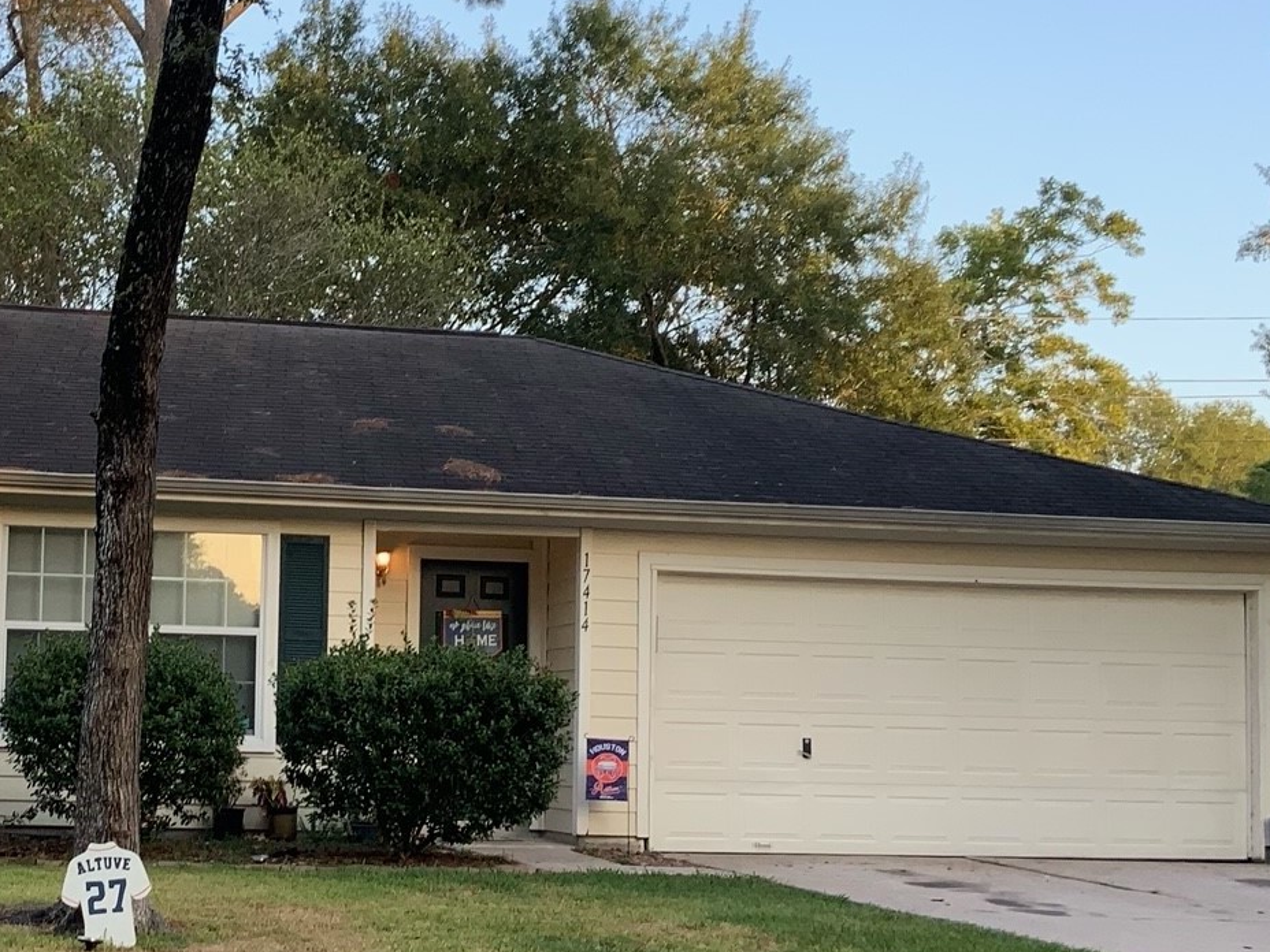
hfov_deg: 30.0
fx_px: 2311
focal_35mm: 63
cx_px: 252
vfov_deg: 23.3
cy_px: 487
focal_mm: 3
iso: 16
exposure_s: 1/206
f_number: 1.8
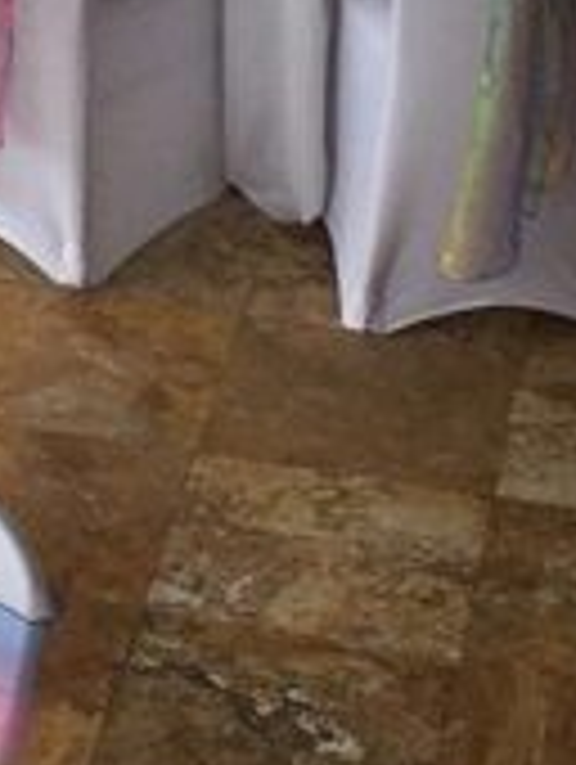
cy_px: -45
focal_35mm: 175
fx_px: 3873
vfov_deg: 11.1
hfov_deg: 8.3
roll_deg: +0.7
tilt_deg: -24.4
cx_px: -356
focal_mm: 3.3
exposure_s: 1/100
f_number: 2.4
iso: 32
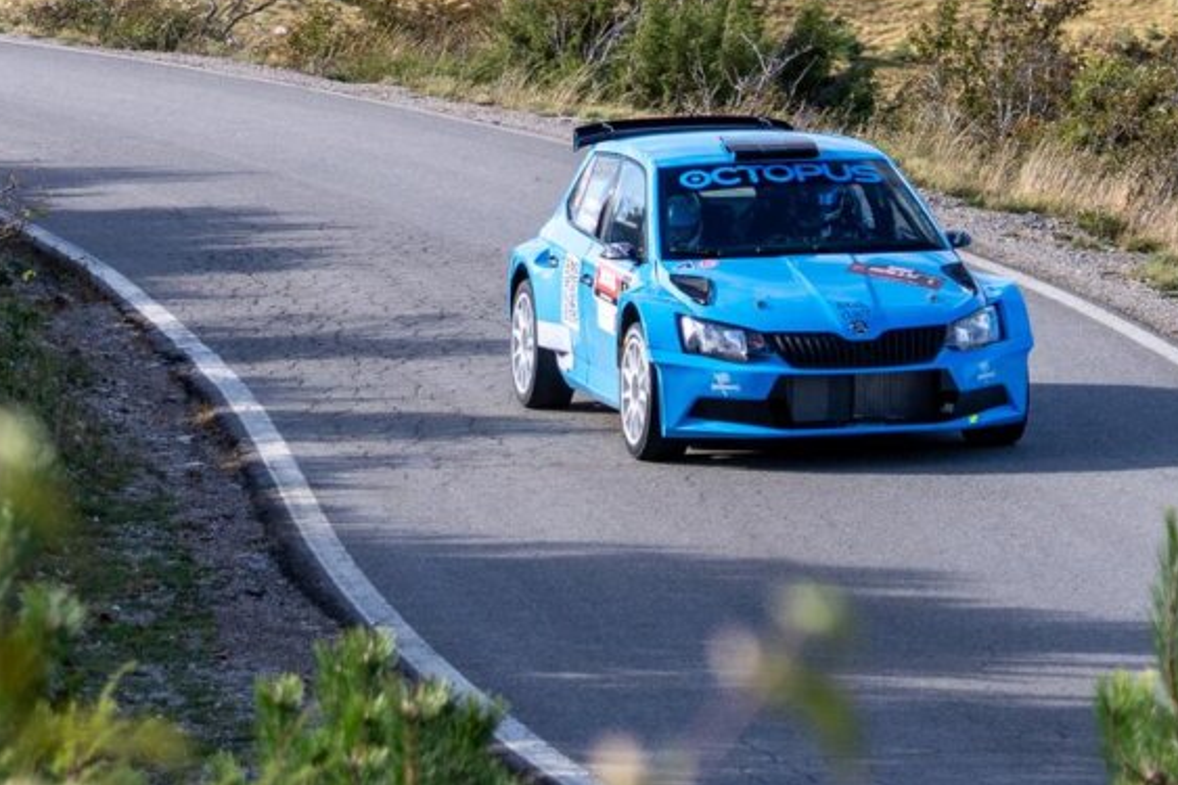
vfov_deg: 5.3
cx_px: 670
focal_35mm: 259
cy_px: 183
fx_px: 8472
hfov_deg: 8.0
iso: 100
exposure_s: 1/1250
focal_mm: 60
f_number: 2.8
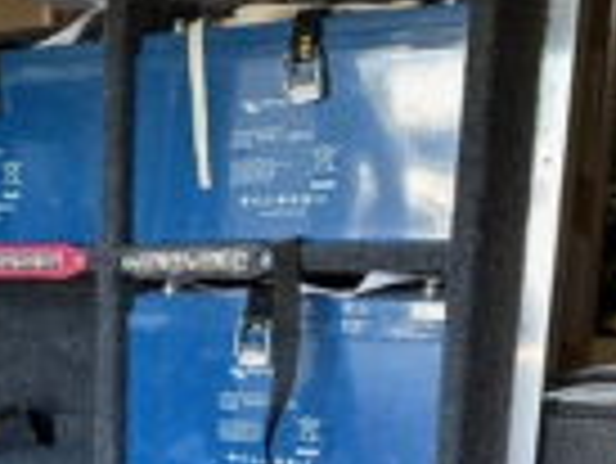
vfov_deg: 20.3
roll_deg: +2.2
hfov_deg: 24.7
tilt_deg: -14.1
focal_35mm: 70
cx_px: -148
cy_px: 478
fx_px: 1247
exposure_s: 1/121
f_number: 1.78
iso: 160
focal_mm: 6.86
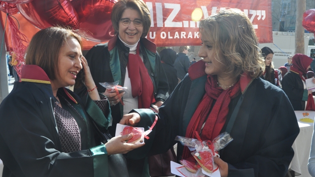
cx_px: 158
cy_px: 102
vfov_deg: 33.7
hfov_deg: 56.6
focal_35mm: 35
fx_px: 292
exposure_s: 1/200
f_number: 6.3
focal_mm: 22
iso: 200
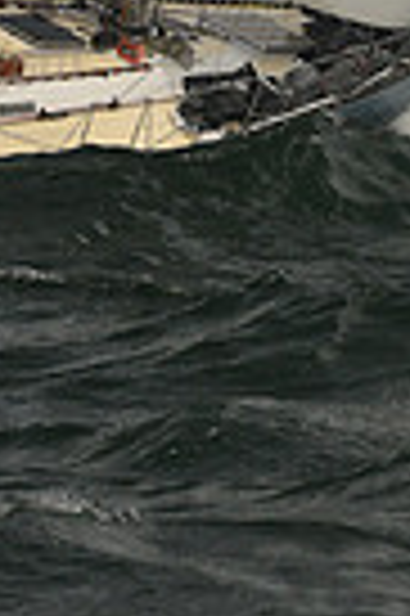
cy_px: -629
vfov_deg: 6.7
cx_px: 318
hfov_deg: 4.6
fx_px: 5086
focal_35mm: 297
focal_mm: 70
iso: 320
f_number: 7.1
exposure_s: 1/1000
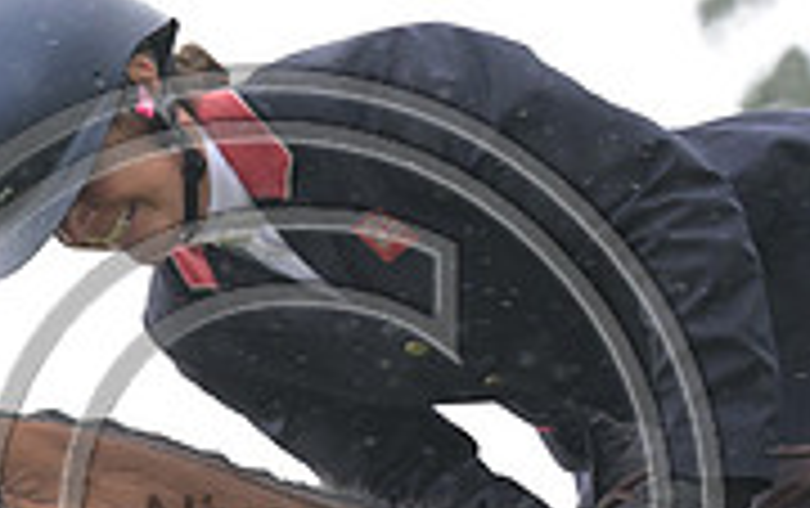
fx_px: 9062
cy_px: 465
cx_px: 212
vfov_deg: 3.2
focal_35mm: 410
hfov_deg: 5.1
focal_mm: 125
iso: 1400
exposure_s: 1/1250
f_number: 4.5
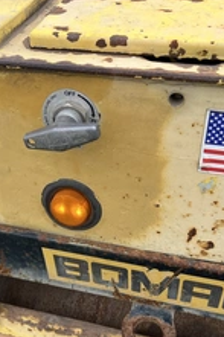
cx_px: 70
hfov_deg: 27.3
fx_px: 458
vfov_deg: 40.0
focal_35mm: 49
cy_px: 220
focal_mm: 5.1
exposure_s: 1/598
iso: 50
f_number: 1.6
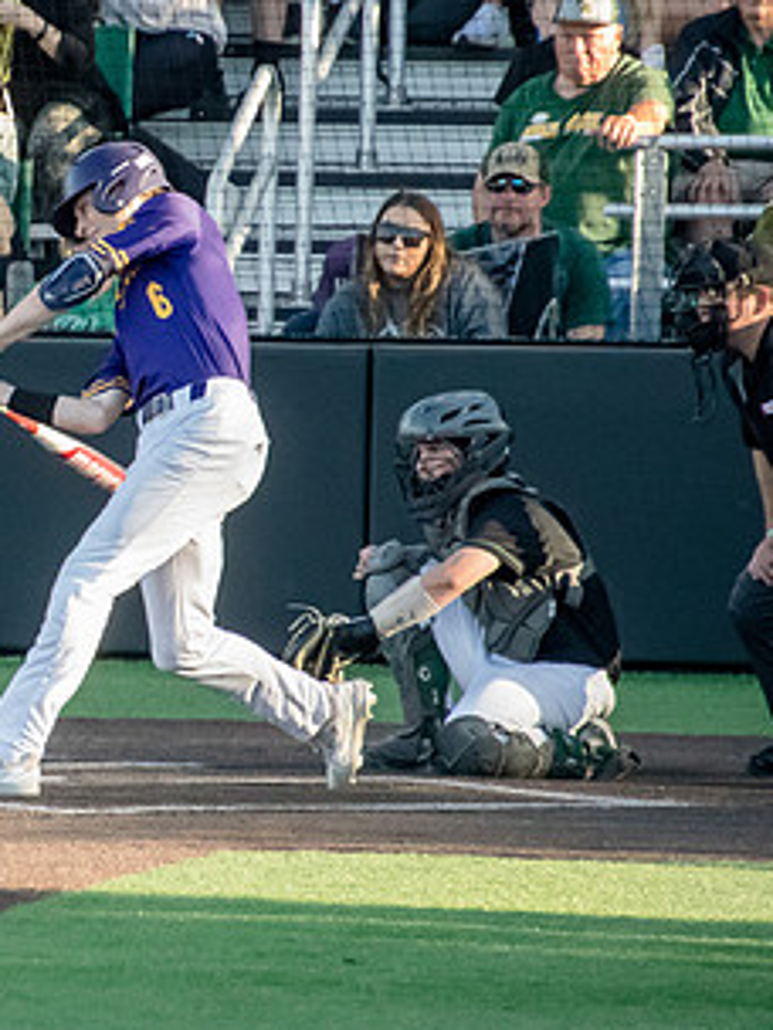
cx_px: -75
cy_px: 401
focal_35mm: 744
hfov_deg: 2.0
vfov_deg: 2.7
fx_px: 22152
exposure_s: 1/1600
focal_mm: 270
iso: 5000
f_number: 6.3
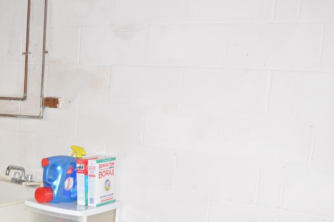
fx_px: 491
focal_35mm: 53
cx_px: 64
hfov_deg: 36.2
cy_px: 173
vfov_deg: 25.1
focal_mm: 18
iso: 200
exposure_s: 1/15
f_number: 5.6
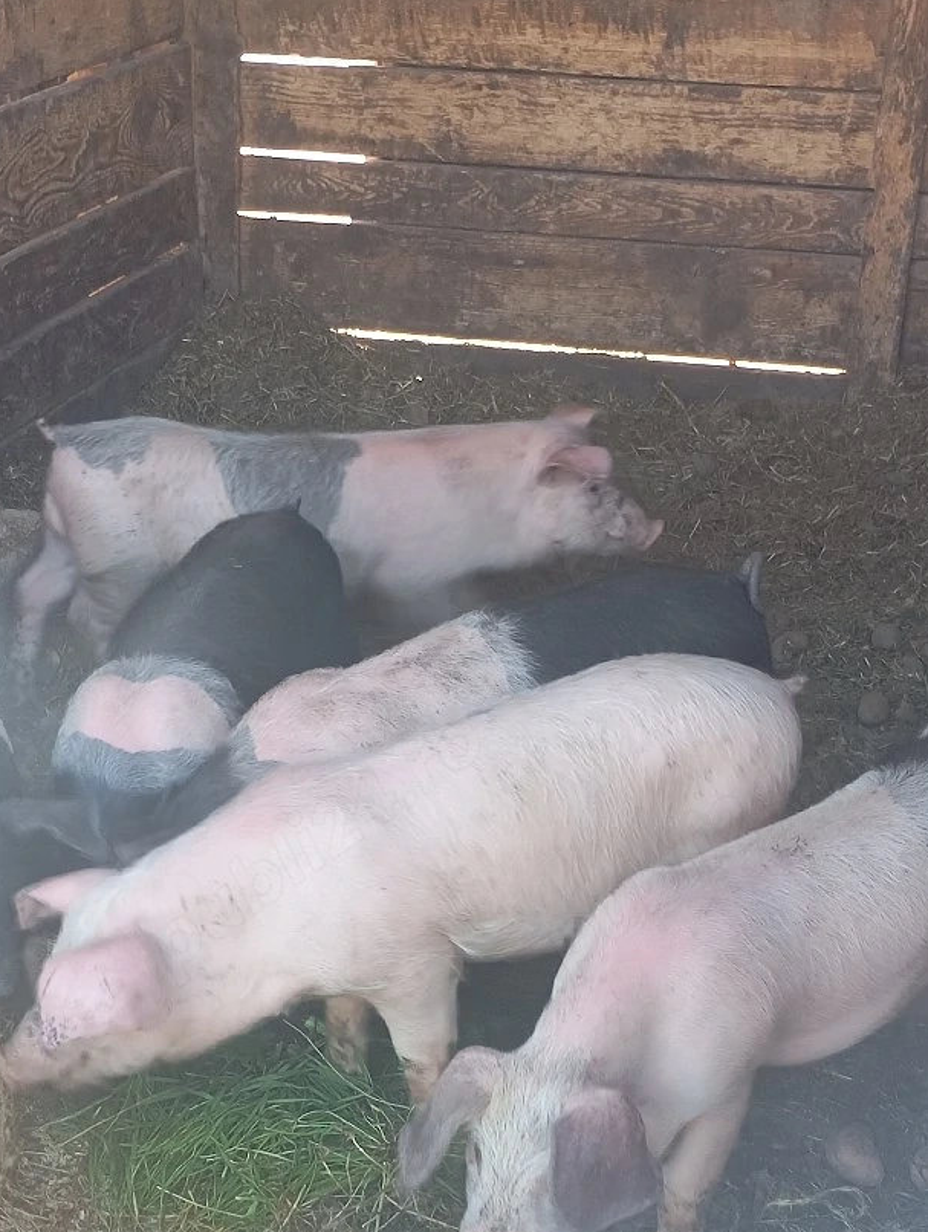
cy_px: 900
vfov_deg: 31.2
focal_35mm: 61
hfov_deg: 24.1
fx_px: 2175
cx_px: 417
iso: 281
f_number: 1.8
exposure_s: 1/50
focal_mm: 4.27
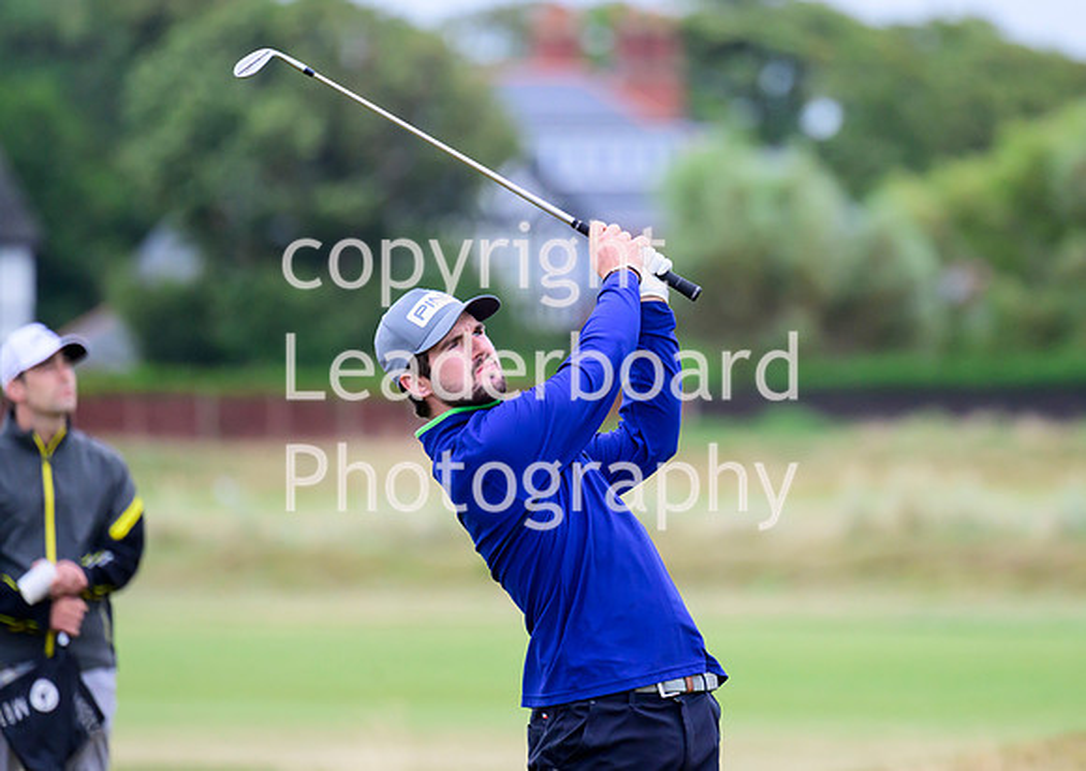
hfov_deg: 4.1
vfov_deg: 2.9
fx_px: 15314
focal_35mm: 497
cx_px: 656
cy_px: 333
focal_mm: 400
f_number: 5.6
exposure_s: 1/3200
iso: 2000
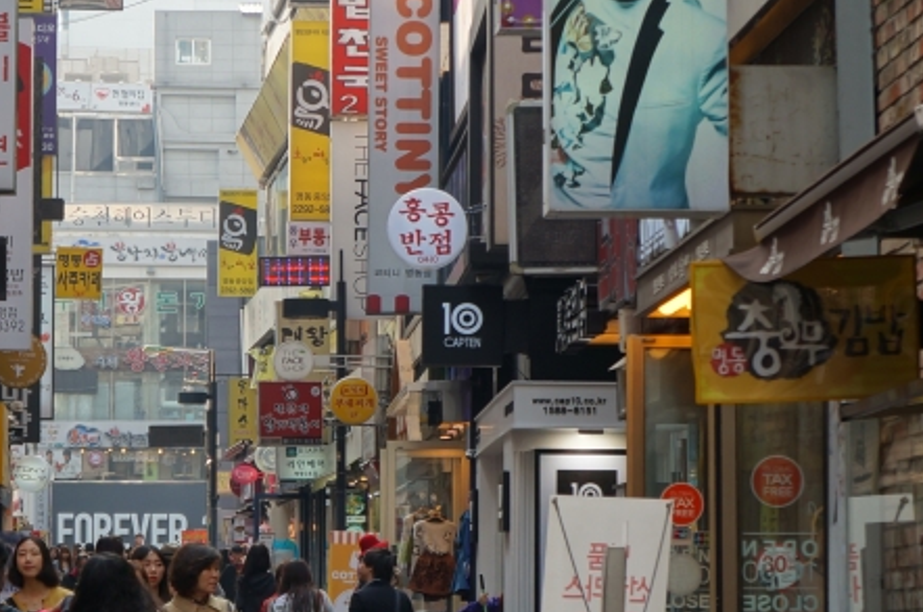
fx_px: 3301
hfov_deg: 15.8
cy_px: 393
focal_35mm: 129
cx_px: 194
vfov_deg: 10.6
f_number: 5.6
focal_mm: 38
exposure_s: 1/200
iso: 200
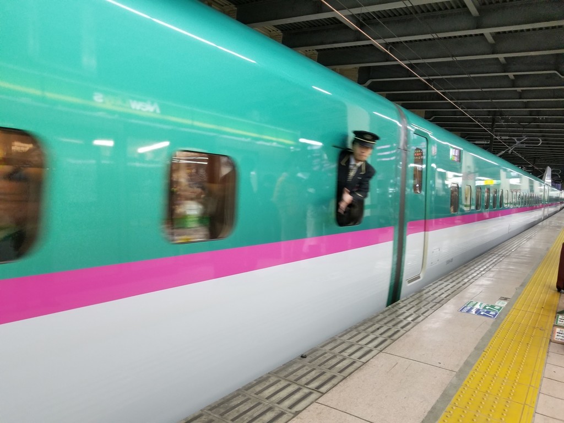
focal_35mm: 26
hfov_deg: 67.3
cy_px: 212
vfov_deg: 53.1
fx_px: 424
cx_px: 282
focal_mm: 4.25
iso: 200
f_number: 1.7
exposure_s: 1/50
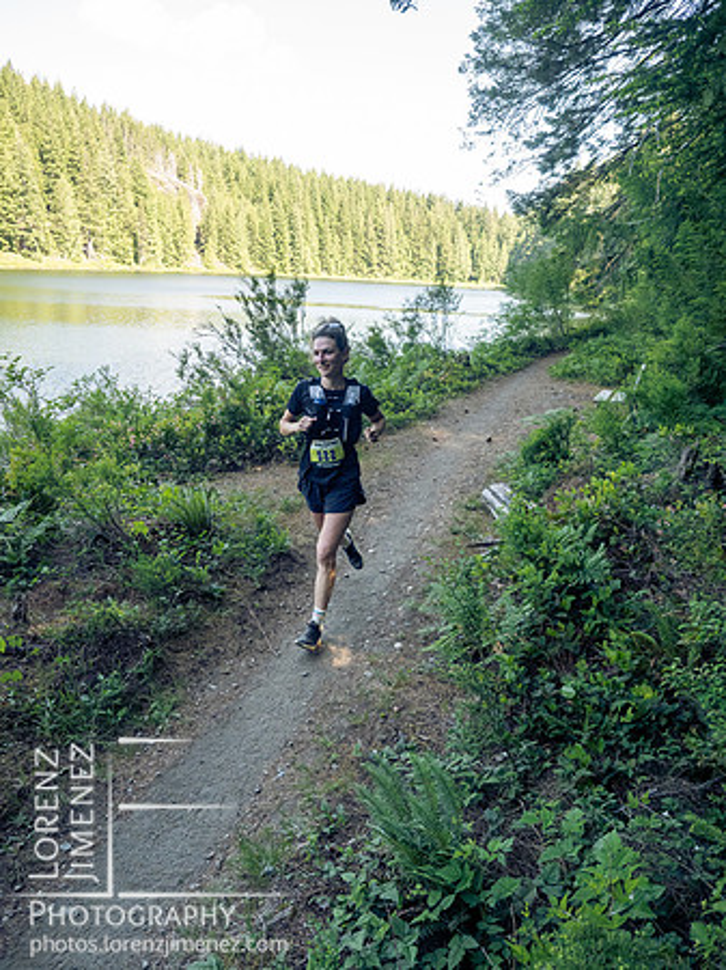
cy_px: 485
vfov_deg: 71.6
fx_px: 672
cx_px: 363
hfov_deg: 56.8
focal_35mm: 24
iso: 1250
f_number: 2.8
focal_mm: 12
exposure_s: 1/1000
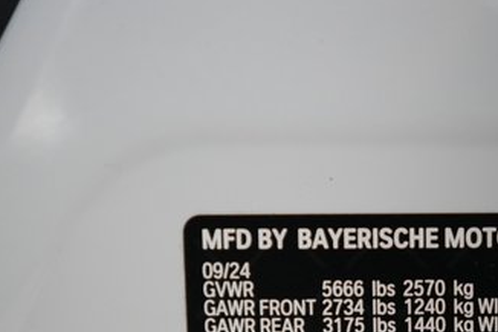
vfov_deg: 24.5
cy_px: 318
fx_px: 733
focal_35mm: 53
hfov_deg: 35.1
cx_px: 458
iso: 6400
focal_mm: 27
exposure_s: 1/160
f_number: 2.8
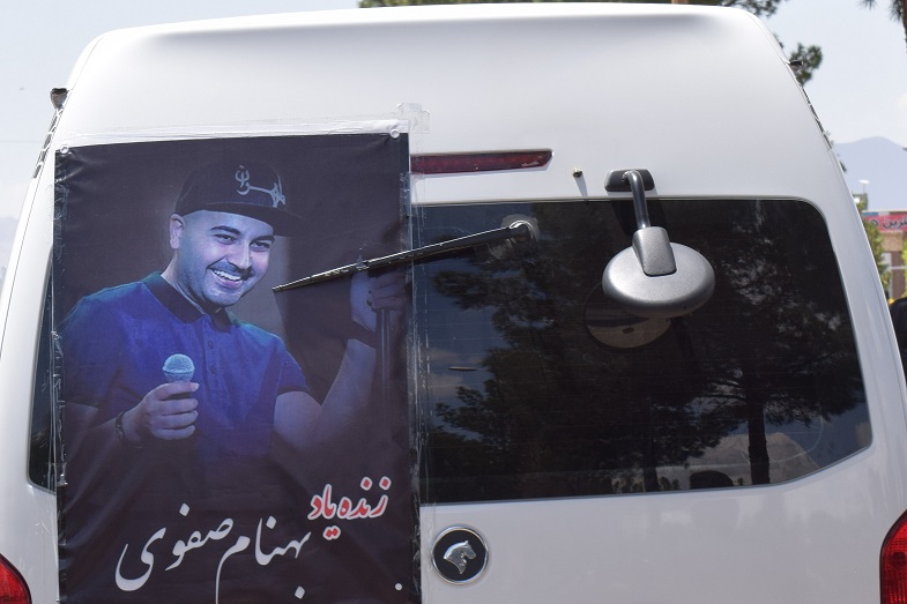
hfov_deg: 27.0
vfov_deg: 18.2
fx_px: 1889
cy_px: 302
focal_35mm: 75
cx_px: 454
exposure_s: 1/320
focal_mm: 50
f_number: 9
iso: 200
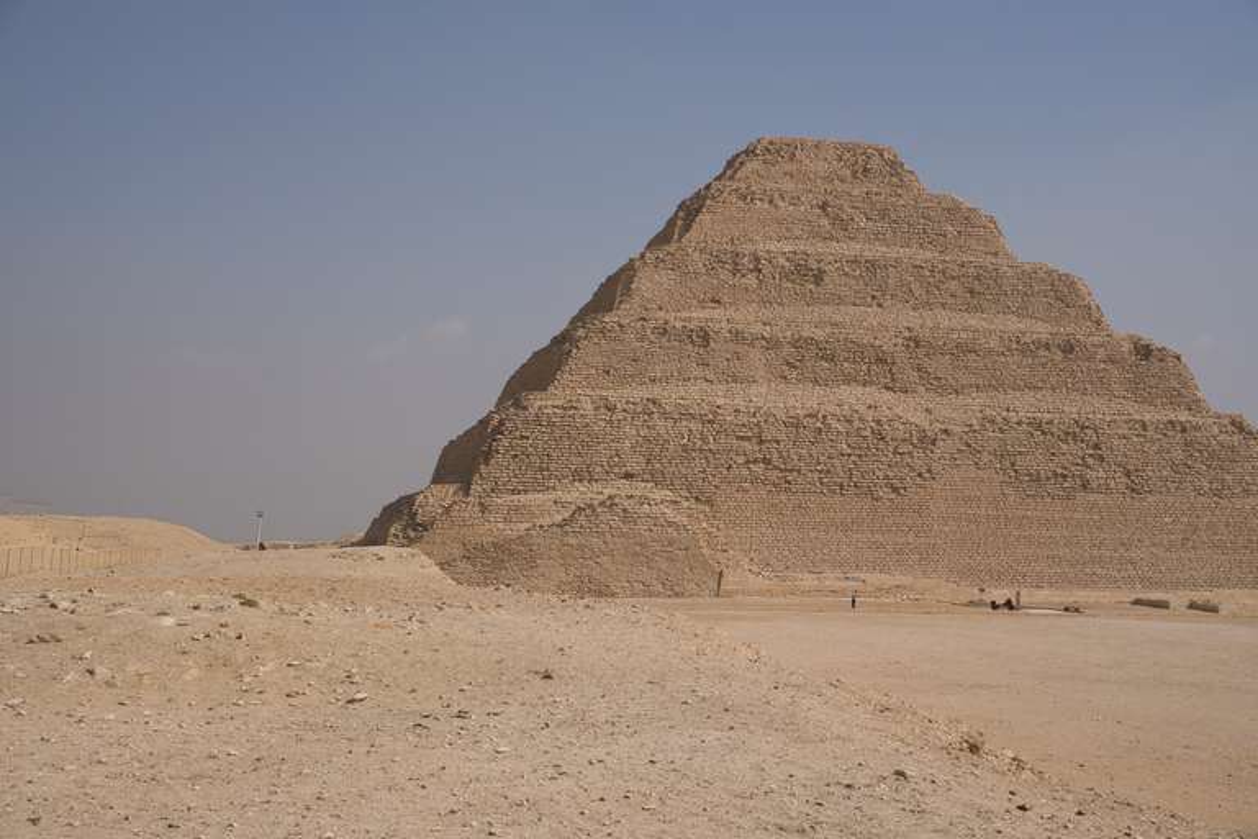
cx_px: 629
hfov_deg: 41.7
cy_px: 420
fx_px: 1651
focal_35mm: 47
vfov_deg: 28.5
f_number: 8
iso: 125
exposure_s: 1/800
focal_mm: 31.5
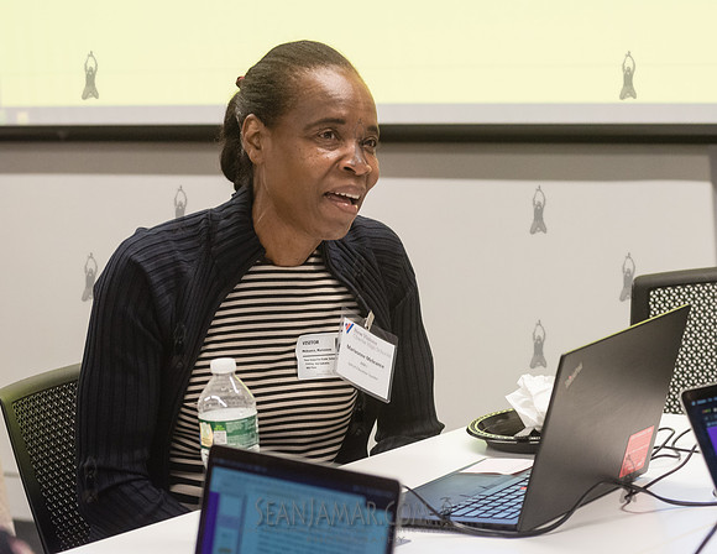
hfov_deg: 14.9
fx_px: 2740
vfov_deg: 11.5
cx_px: 362
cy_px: 264
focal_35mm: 131
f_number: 4.5
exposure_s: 1/250
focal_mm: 92
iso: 2500
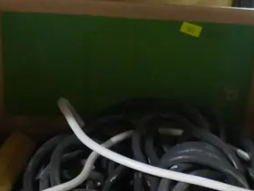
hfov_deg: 17.1
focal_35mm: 115
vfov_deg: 12.0
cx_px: 147
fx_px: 844
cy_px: 324
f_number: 3.6
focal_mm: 16
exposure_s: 1/60
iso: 2500
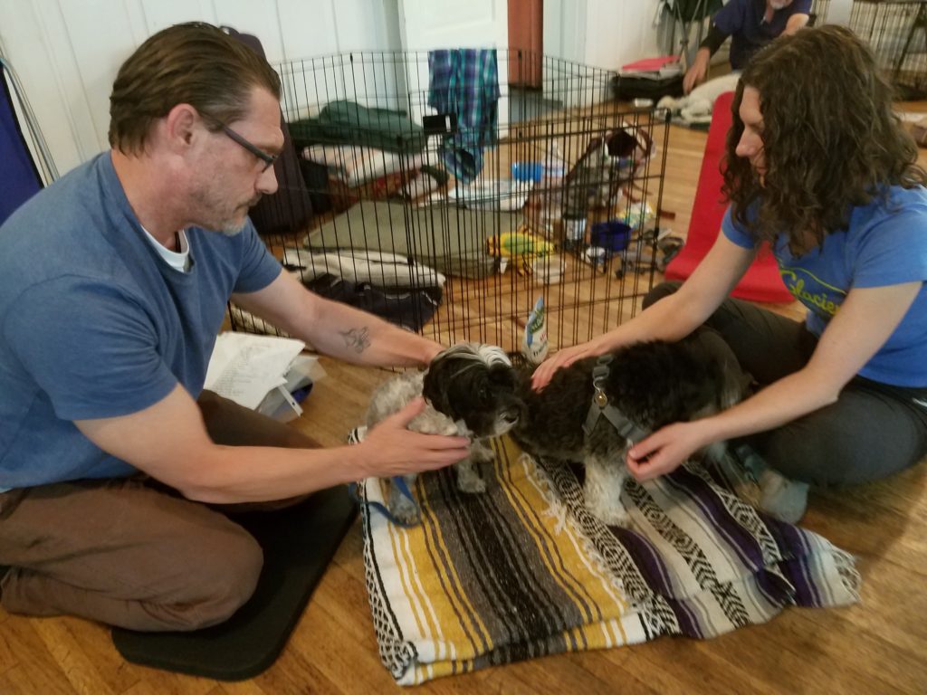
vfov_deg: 53.1
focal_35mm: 26
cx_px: 464
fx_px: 696
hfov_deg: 67.3
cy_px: 348
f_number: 1.7
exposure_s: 1/10
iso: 320
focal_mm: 4.2
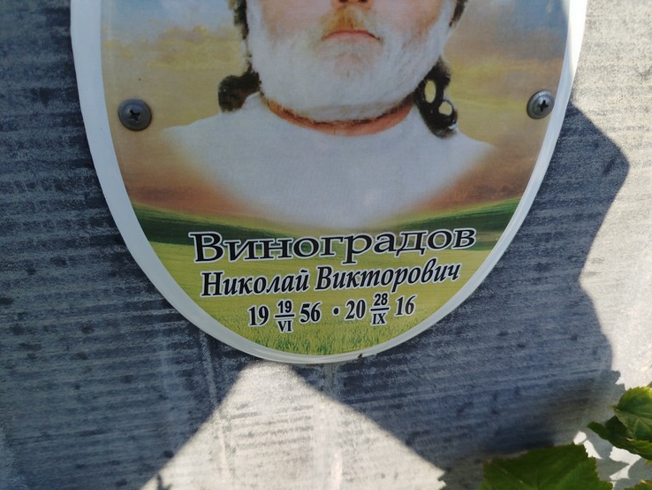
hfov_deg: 67.2
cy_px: 259
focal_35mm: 26
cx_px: 307
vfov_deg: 53.1
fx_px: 490
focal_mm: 5.31
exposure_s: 1/563
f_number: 1.7
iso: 50
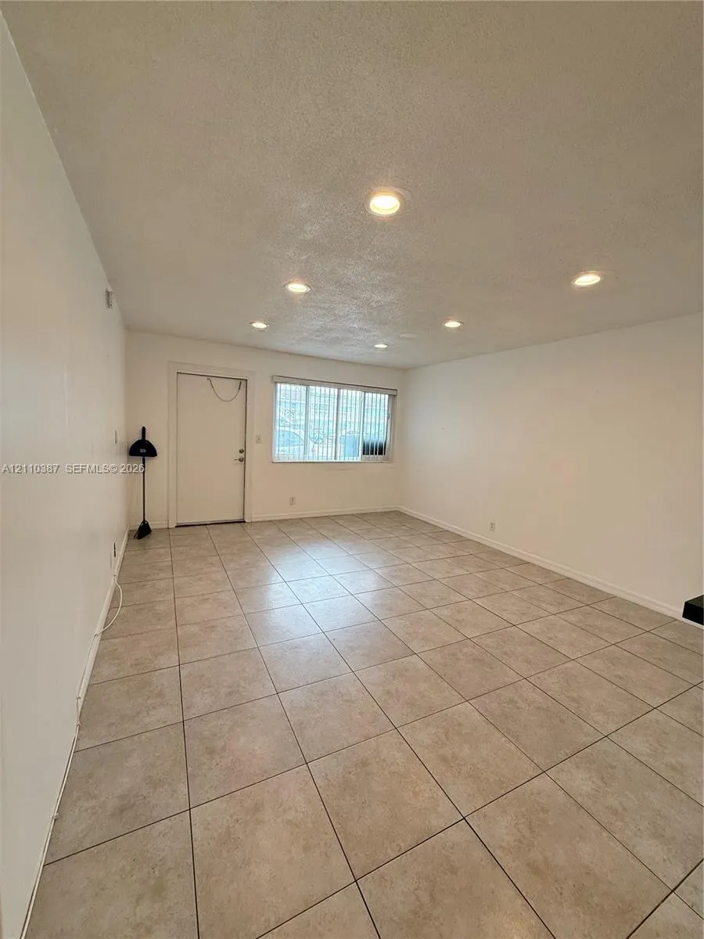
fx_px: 380
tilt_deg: -4.9
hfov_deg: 85.7
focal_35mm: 14
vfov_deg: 102.1
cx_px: 352
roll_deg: -2.4
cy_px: 470
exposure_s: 1/120
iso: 80
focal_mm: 2.22
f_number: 2.2
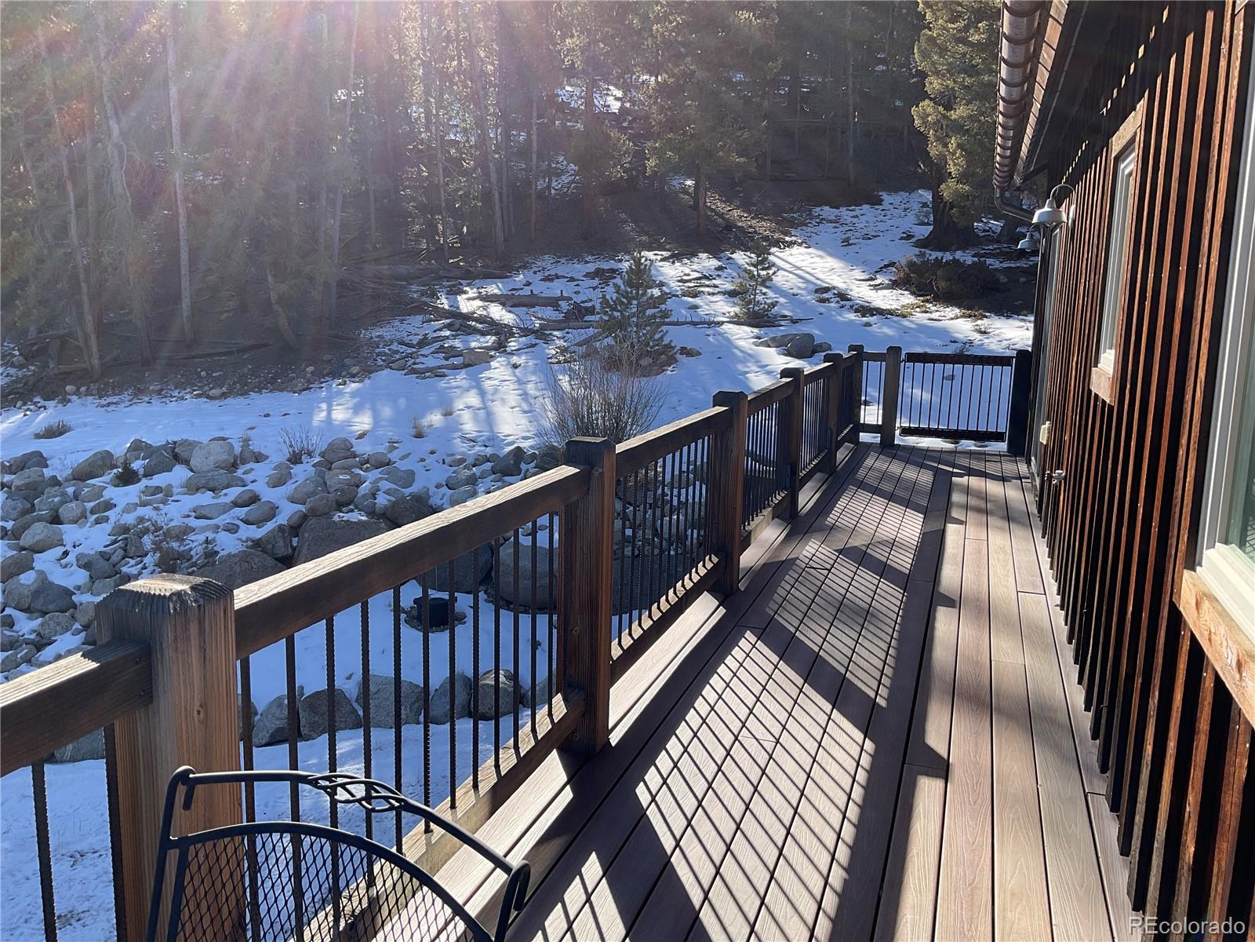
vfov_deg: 48.2
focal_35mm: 29
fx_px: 1051
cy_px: 471
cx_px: 628
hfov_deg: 61.7
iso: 16
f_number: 1.8
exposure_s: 1/883
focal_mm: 3
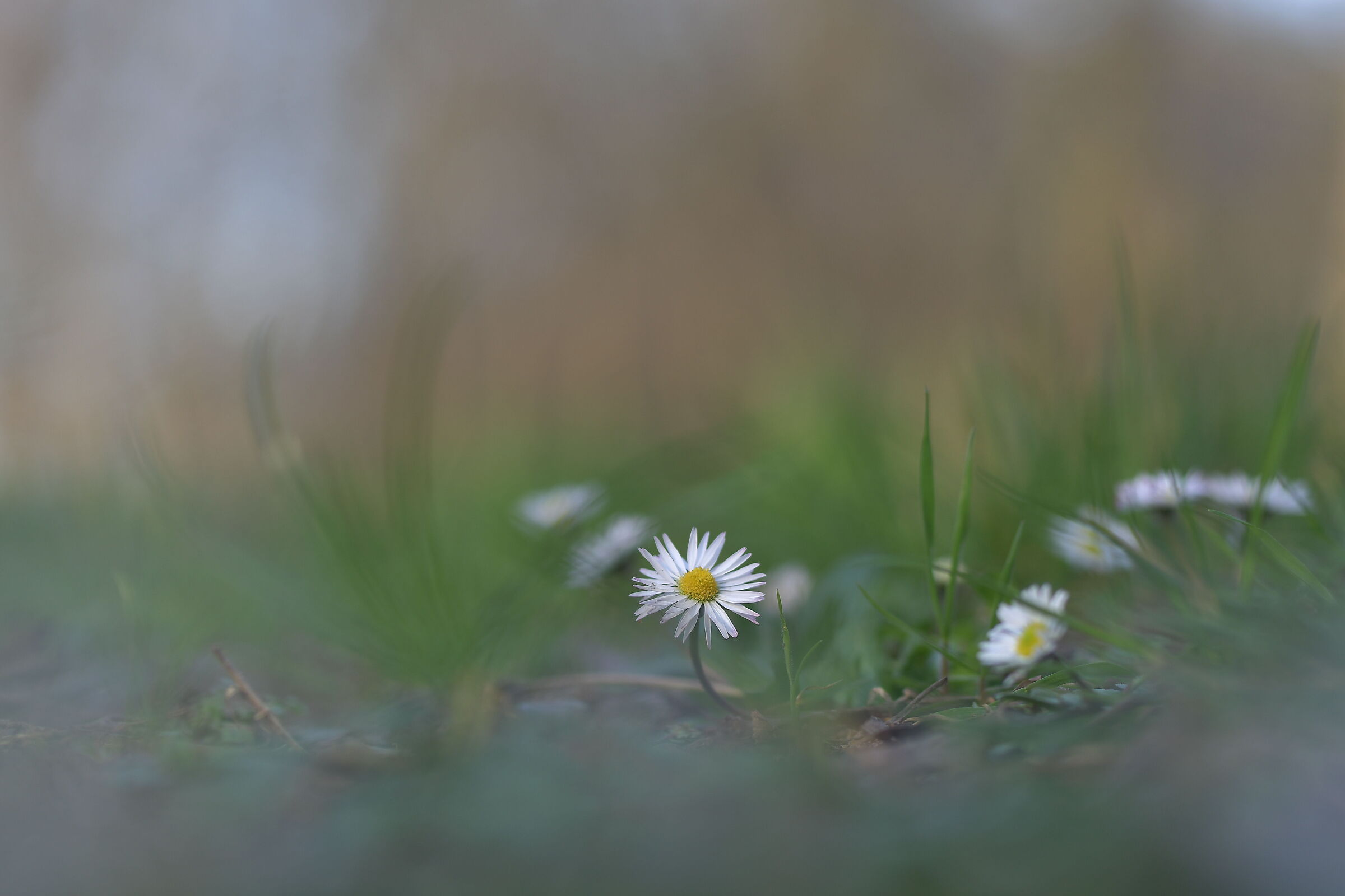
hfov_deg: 16.1
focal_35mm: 127
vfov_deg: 10.8
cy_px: 448
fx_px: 4744
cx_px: 672
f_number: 2.2
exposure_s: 1/640
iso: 100
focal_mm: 85
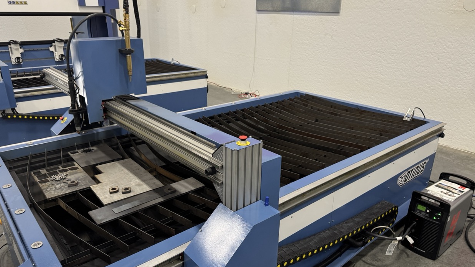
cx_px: 240
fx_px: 340
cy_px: 140
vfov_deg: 42.9
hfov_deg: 69.9
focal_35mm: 27
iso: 200
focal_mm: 6.76
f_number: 1.78
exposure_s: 1/73
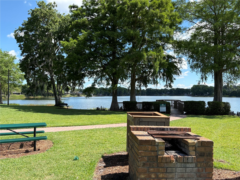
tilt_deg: +1.7
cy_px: 90
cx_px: 120
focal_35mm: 26
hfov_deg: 67.3
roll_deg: +0.0
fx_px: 180
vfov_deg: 53.1
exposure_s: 1/1706
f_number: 1.6
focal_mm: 5.96
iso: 50
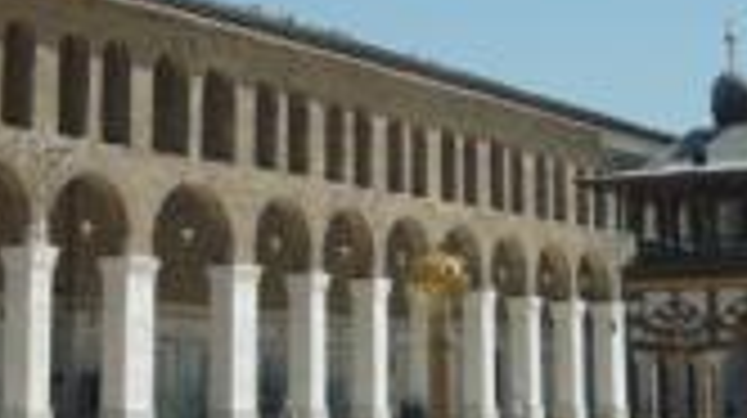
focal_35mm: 97
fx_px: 1919
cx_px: 396
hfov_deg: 22.0
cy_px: -31
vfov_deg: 12.3
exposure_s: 1/320
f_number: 8
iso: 100
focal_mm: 5.5
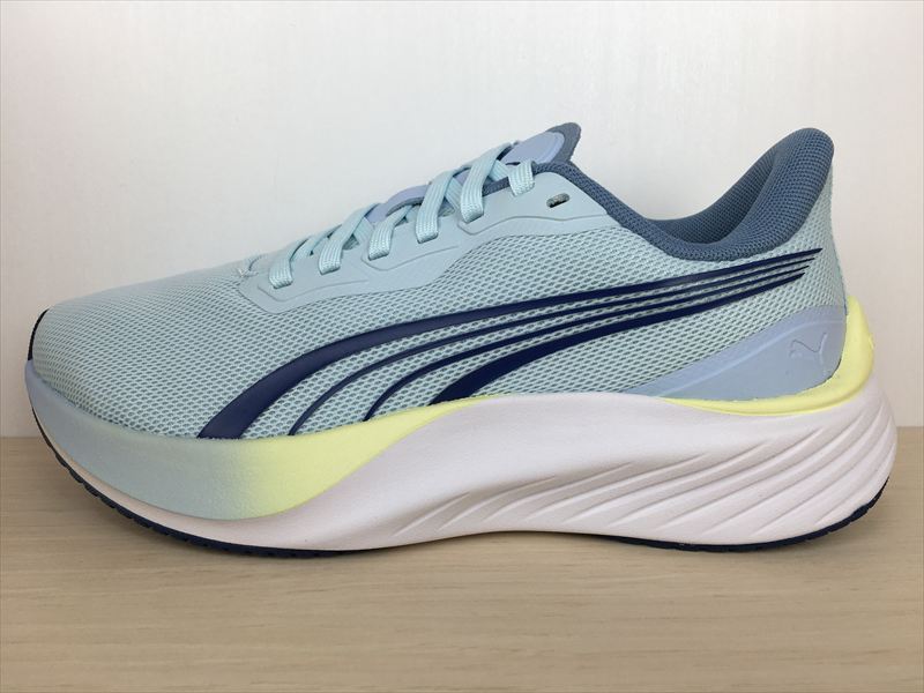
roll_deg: +0.6
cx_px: 462
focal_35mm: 29
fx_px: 774
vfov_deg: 48.2
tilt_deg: -9.5
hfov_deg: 61.7
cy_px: 346
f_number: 2.2
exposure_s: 1/196
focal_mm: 4.15
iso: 25
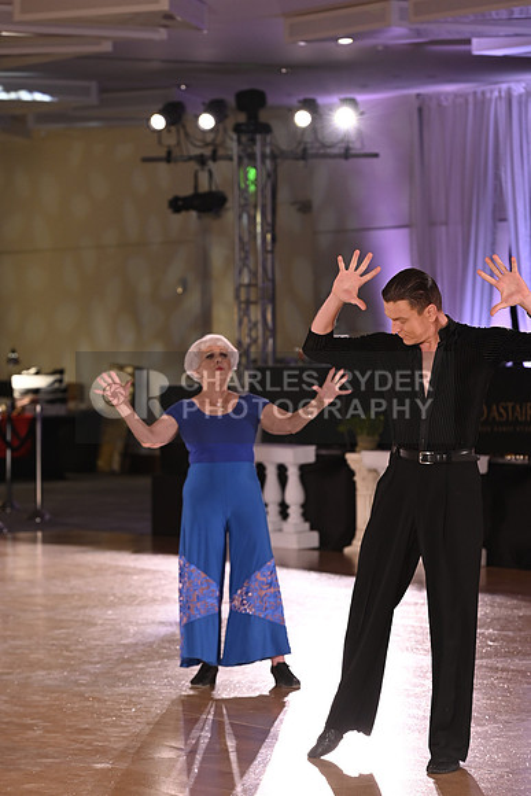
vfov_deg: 14.2
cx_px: 266
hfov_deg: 9.5
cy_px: 398
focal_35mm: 145
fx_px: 3206
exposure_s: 1/200
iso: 2000
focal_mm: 145
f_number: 5
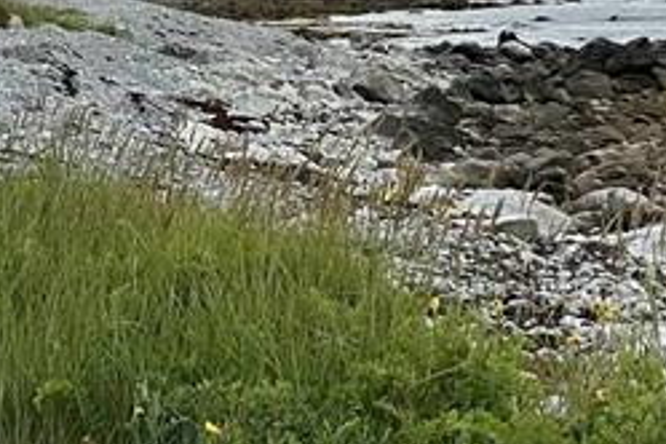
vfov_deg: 9.8
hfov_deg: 14.7
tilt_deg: -0.3
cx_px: 110
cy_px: 37
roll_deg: +1.2
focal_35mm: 139
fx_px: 2571
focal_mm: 5.7
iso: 50
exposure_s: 1/8000
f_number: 1.5
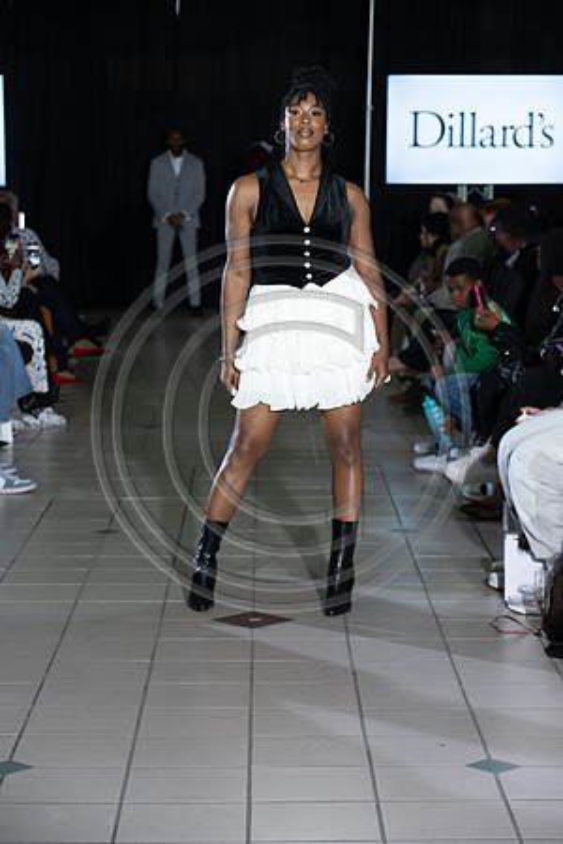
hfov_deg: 14.0
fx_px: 2299
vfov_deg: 20.8
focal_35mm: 98
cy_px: 422
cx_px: 282
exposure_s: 1/160
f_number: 5
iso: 1250
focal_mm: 98
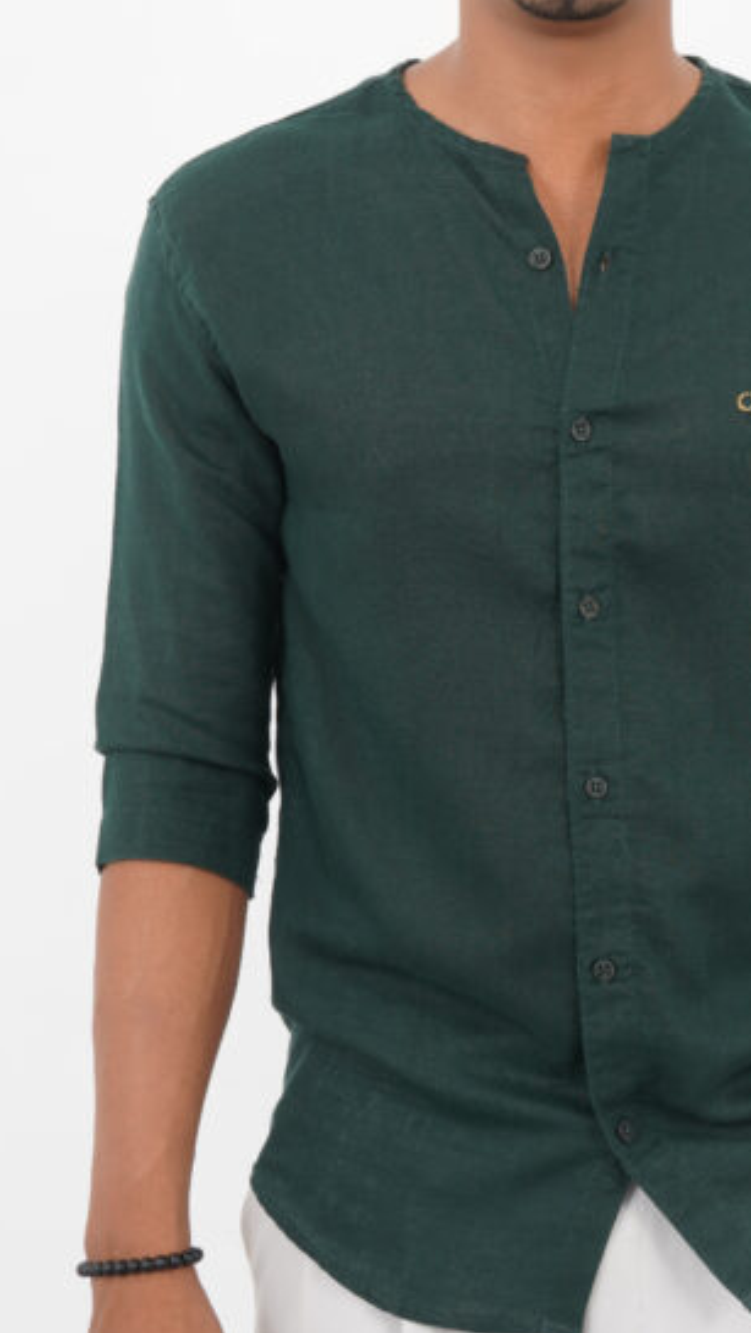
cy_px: 492
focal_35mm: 83
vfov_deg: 25.5
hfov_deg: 14.5
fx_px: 2935
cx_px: 563
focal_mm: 32
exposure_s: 1/100
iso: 200
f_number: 8
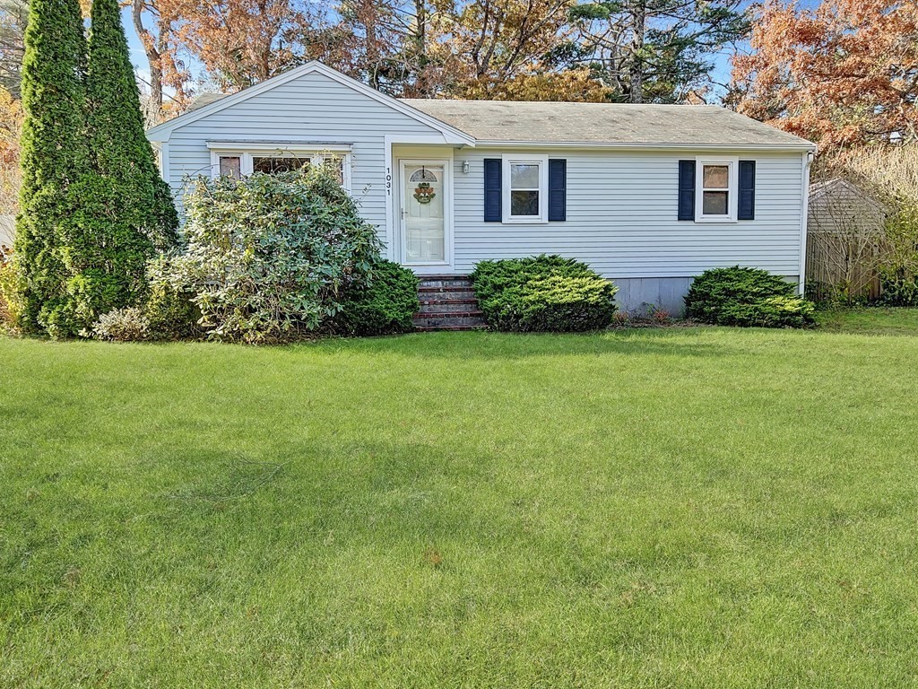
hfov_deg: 67.3
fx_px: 690
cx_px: 459
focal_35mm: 26
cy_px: 344
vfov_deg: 53.1
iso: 32
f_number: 1.5
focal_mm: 5.7
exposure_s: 1/827
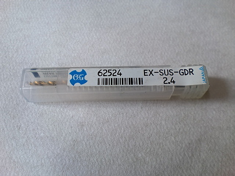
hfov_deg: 52.6
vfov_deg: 40.7
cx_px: 118
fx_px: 238
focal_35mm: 35
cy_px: 88
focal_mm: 6.3
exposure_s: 1/80
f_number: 3.1
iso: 64
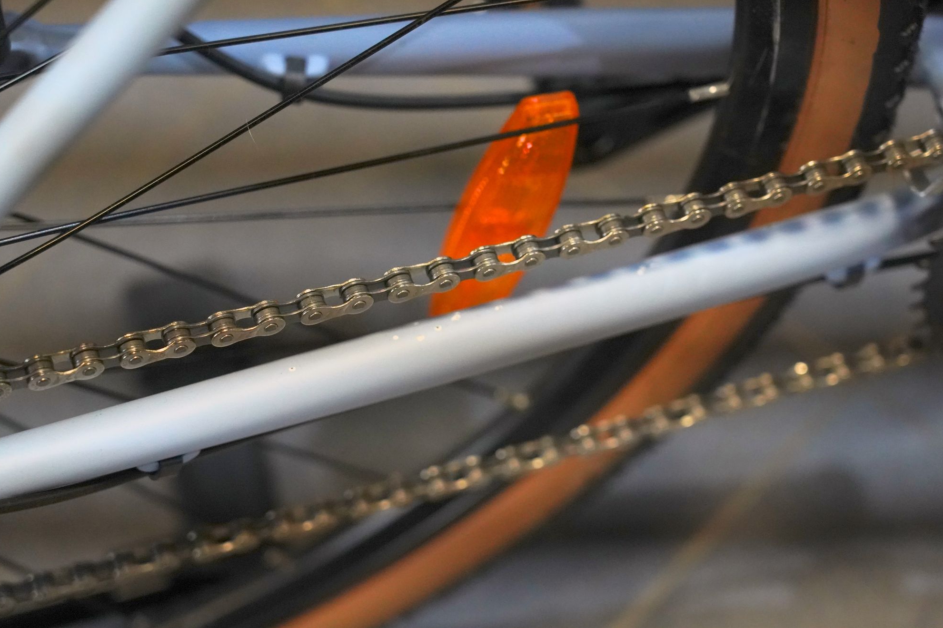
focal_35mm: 106
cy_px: 312
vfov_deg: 12.9
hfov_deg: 19.3
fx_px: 2776
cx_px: 470
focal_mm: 105
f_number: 5
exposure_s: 1/200
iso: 6400
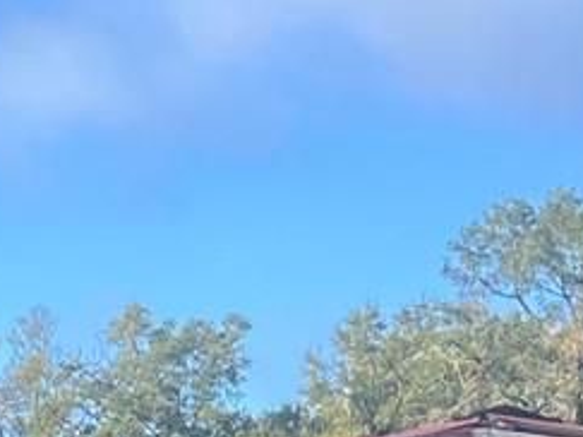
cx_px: 2
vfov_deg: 8.1
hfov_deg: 11.5
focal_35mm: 171
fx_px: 2879
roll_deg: -1.4
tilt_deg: -0.9
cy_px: 975
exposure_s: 1/1311
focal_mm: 5.7
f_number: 1.5
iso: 50
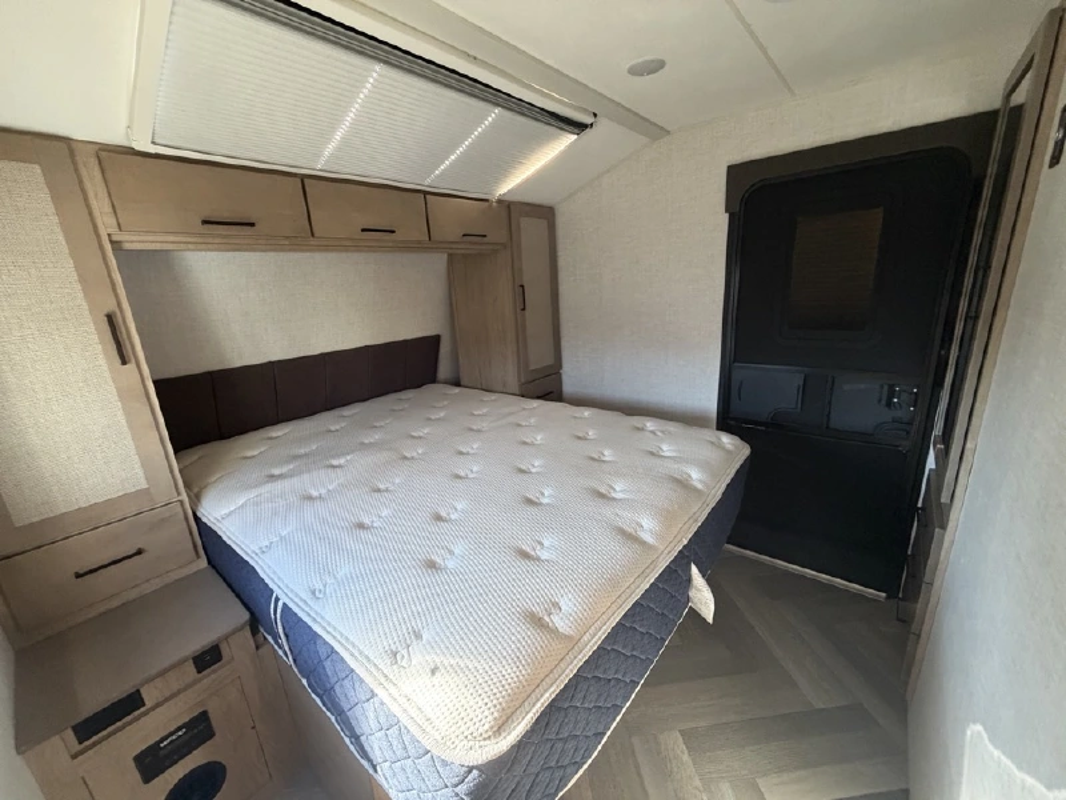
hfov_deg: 102.1
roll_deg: +3.0
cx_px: 533
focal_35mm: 14
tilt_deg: -15.7
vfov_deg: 85.7
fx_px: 431
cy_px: 400
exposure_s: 1/60
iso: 400
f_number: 2.2
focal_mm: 2.22
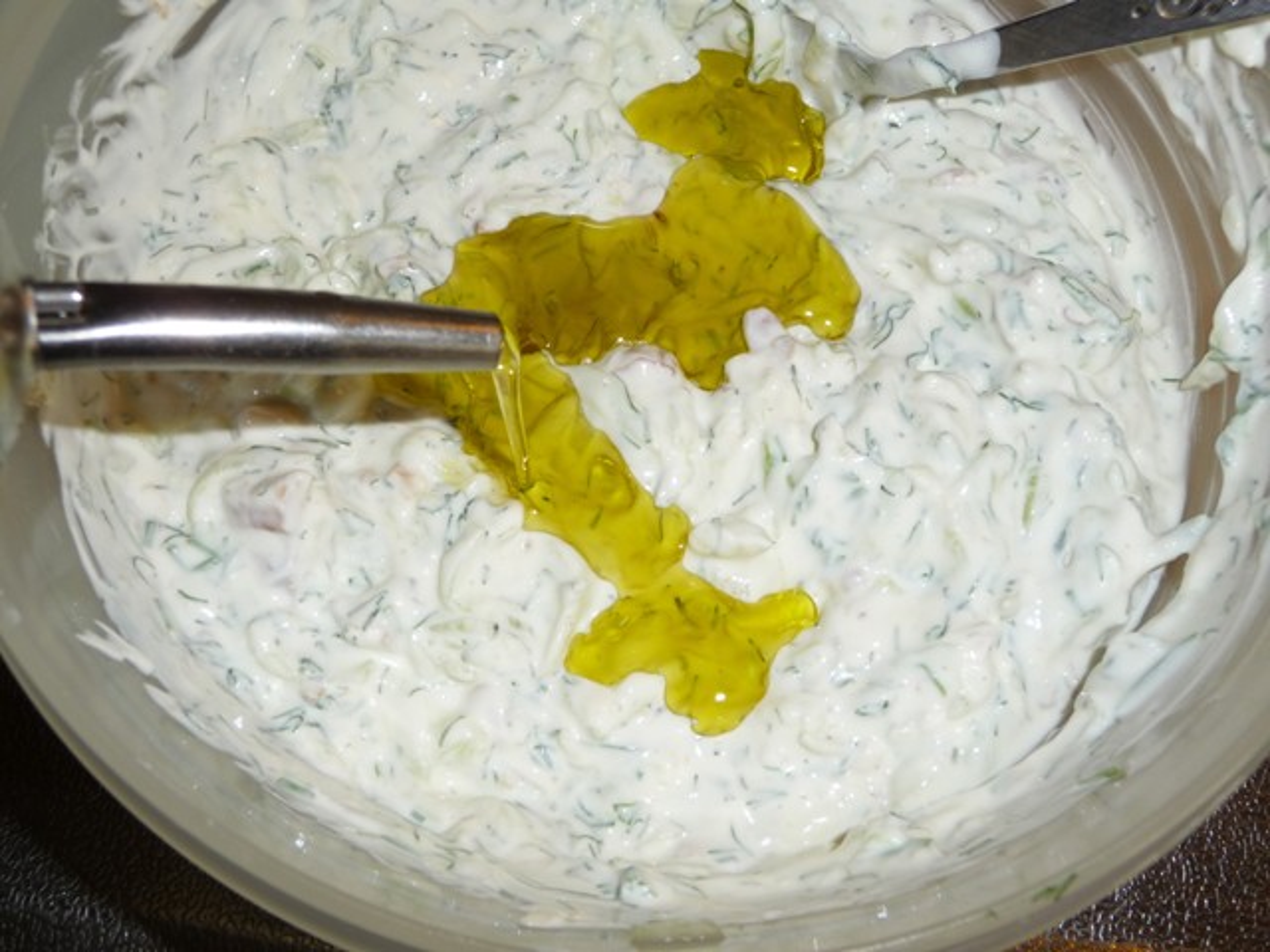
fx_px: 1468
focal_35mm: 40
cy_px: 476
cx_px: 635
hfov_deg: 46.8
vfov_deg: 36.0
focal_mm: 6.7
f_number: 3.9
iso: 100
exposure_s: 1/30
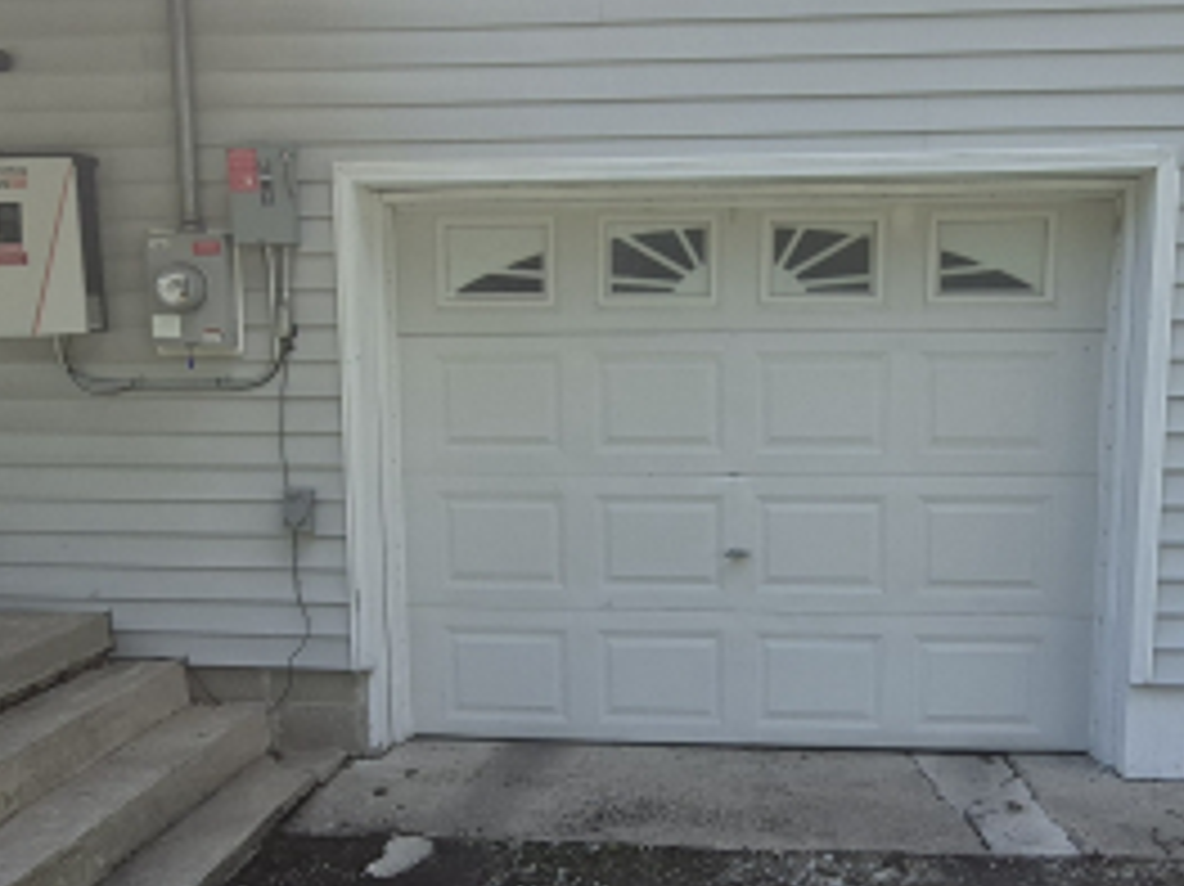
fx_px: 1128
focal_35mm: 33
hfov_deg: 55.3
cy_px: 522
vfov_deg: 42.7
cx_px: 633
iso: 50
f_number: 2.2
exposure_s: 1/1084
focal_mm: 1.74
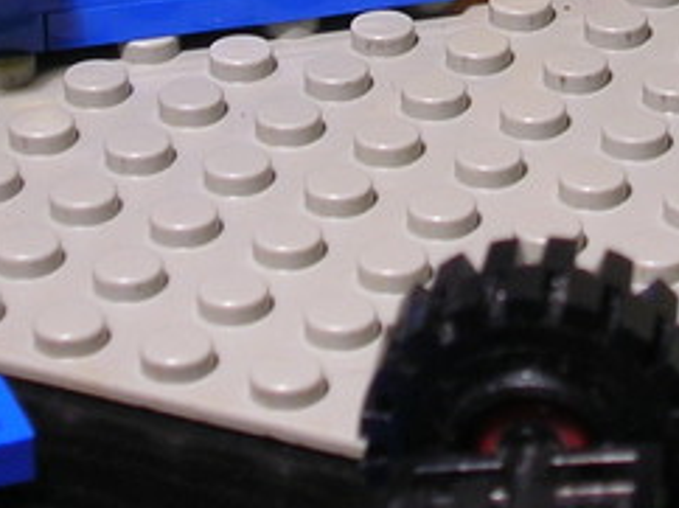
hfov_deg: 10.6
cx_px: 617
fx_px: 3645
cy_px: -232
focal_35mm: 186
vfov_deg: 7.8
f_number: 3.3
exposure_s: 1/15
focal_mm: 8.4
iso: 50
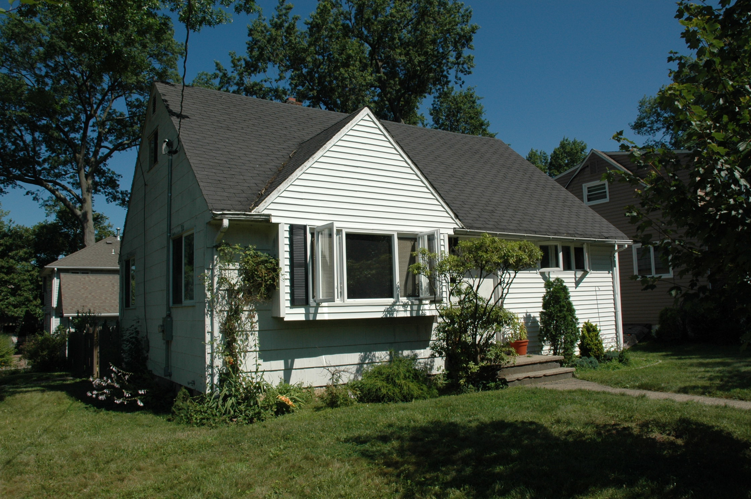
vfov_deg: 47.8
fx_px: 563
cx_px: 376
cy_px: 250
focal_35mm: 27
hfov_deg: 67.4
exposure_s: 1/500
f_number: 11
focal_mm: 18
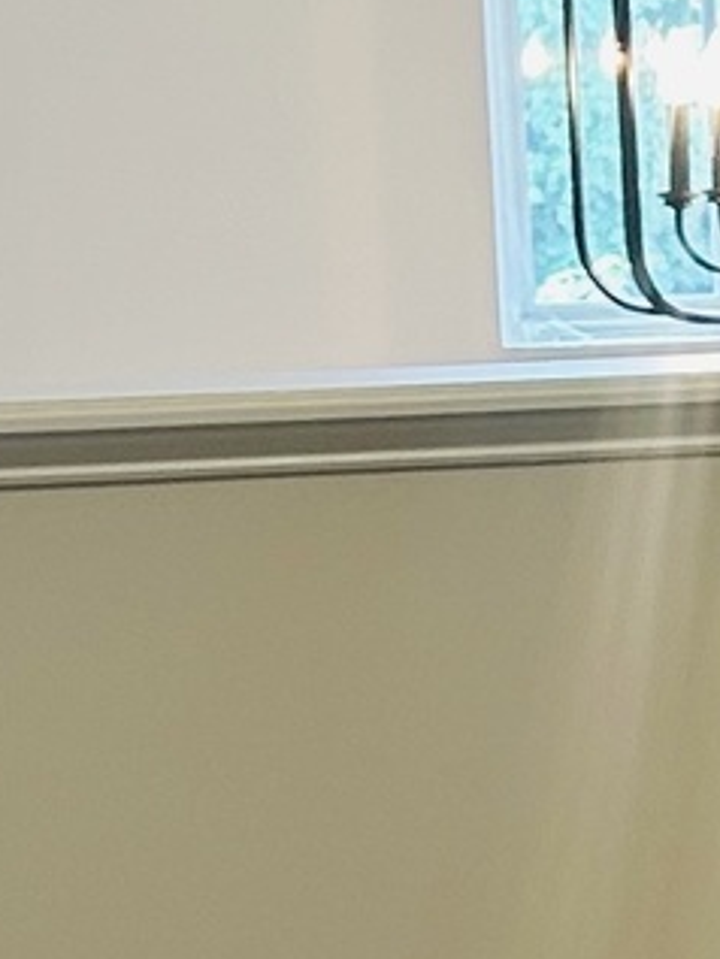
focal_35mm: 189
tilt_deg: -8.2
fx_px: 5238
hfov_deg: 7.5
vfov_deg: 10.4
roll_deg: +0.9
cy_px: 678
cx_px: 1552
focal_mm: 5.7
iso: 64
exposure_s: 1/60
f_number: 1.5
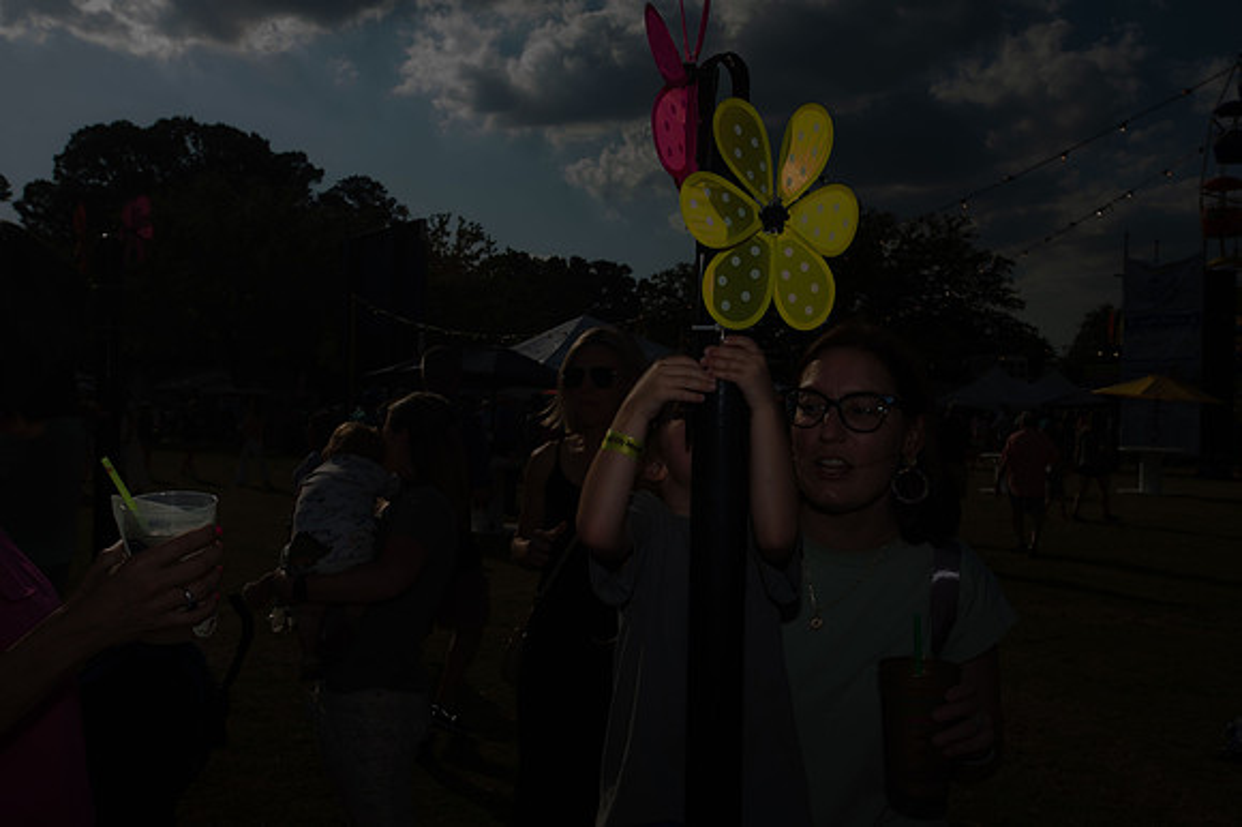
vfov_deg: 41.1
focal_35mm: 32
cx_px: 621
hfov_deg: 58.7
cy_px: 414
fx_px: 1103
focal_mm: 32
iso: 200
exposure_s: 1/250
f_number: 11
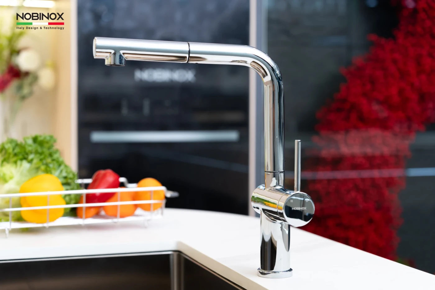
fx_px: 834
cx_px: 218
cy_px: 145
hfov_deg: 29.2
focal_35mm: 69
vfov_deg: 19.7
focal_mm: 69
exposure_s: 1/125
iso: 400
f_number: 4
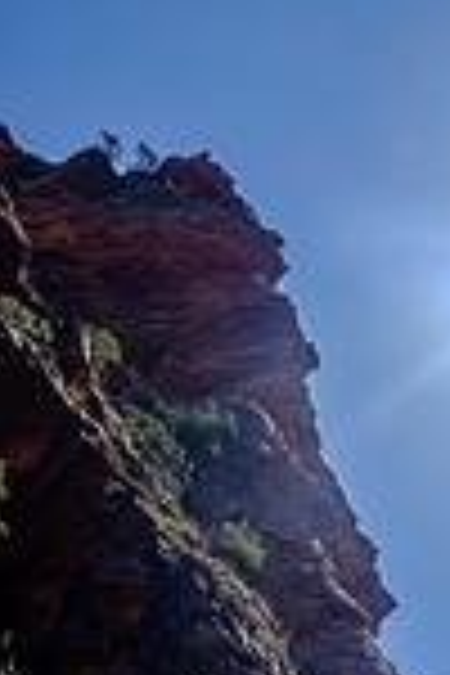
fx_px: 844
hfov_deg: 23.8
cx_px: 670
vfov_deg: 31.2
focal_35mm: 45
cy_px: 922
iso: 200
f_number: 8
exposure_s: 1/450
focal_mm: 10
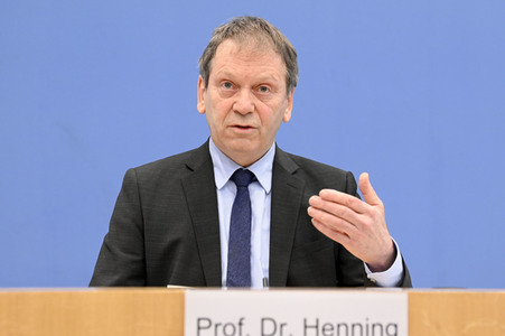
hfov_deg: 23.7
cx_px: 252
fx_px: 1205
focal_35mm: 86
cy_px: 168
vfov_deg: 15.9
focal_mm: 86
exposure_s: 1/400
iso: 3200
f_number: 5
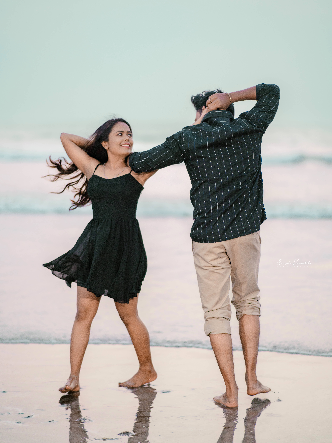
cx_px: 166
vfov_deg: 21.3
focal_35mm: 92
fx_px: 1176
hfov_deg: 16.1
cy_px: 212
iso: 640
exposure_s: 1/400
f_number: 1.4
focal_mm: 85
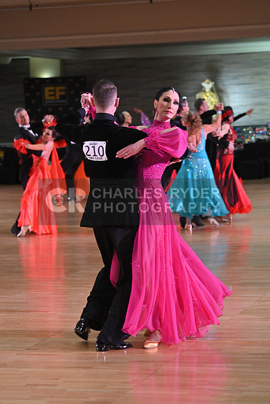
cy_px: 202
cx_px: 135
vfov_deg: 17.1
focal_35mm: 120
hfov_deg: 11.4
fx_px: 1349
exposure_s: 1/320
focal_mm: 120
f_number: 5
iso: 2500
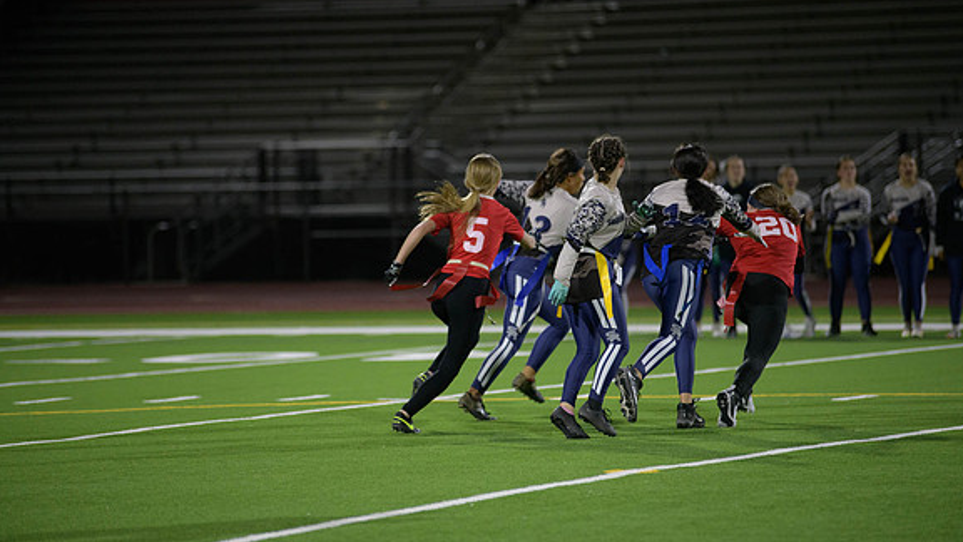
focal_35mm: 211
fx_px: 5388
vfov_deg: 5.8
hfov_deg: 10.2
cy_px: 250
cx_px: 483
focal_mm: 200
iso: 2500
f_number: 2.8
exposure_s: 1/640
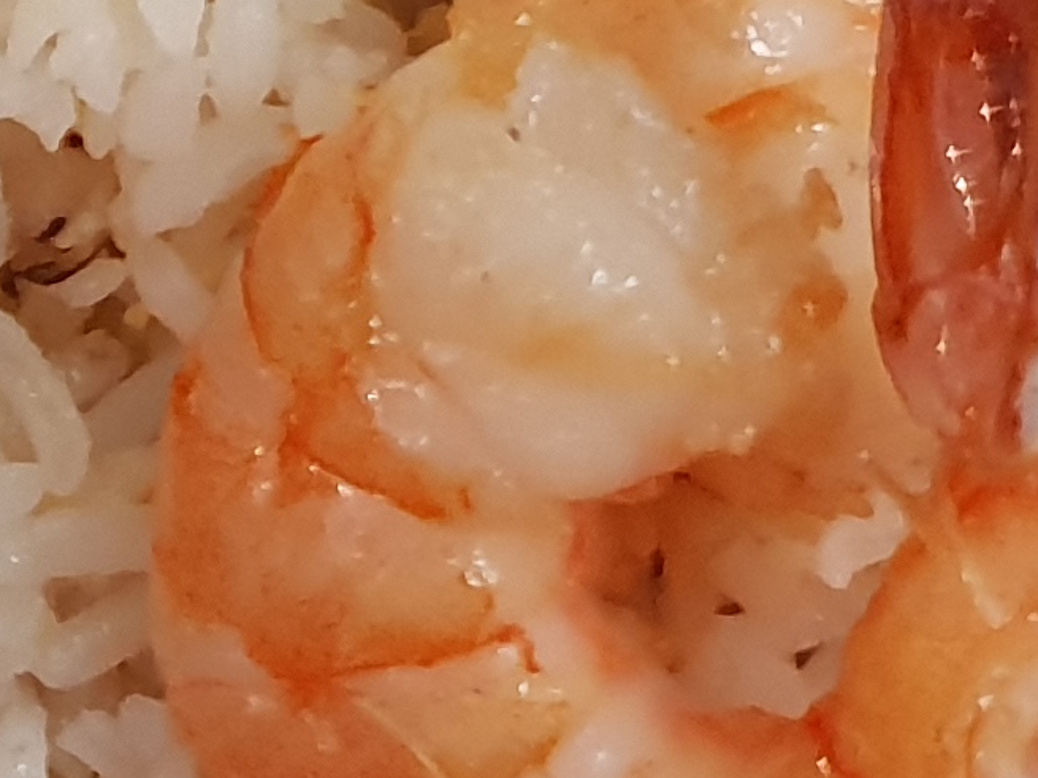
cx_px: -631
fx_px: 4797
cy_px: 469
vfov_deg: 9.3
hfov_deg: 11.7
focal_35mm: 160
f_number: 1.5
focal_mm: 4.3
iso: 320
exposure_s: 1/24
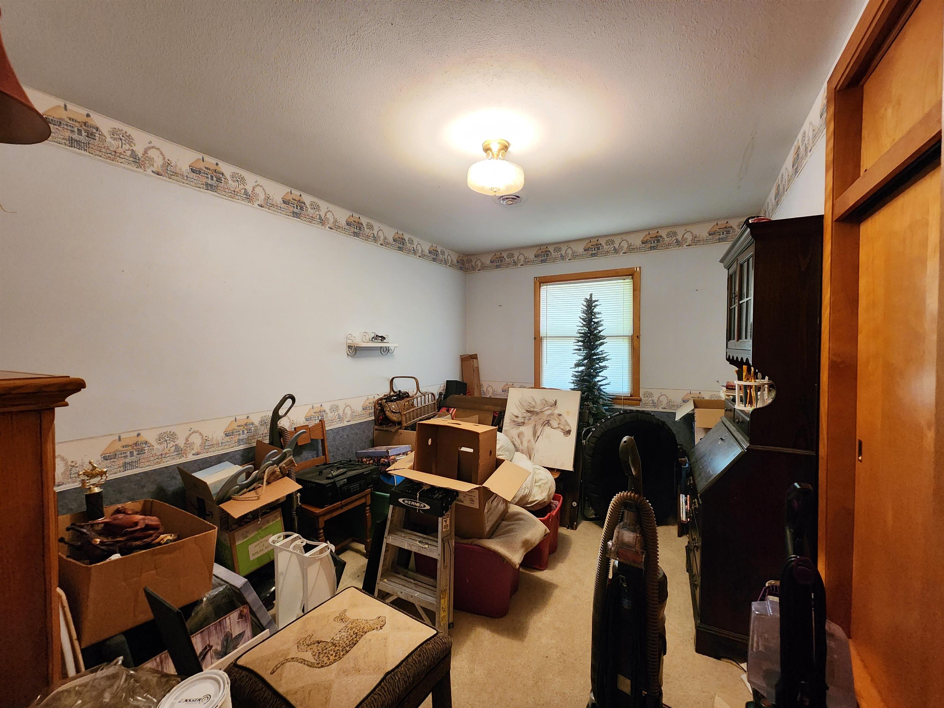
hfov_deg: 106.2
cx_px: 472
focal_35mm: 13
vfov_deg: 89.9
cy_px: 354
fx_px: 355
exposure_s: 1/24
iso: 800
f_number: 2.2
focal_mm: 2.2
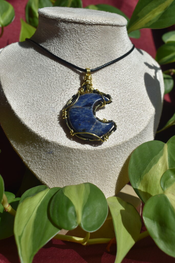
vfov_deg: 49.5
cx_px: 88
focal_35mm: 39
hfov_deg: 34.2
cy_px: 132
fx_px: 284
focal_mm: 26
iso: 100
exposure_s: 1/400
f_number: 8
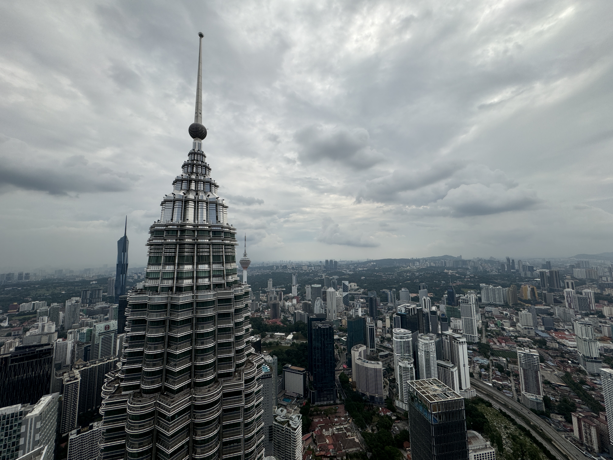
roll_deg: +0.6
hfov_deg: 102.1
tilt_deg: +5.6
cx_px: 306
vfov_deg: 85.7
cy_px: 230
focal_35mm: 14
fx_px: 248
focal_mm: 2.22
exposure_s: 1/2874
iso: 50
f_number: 2.2
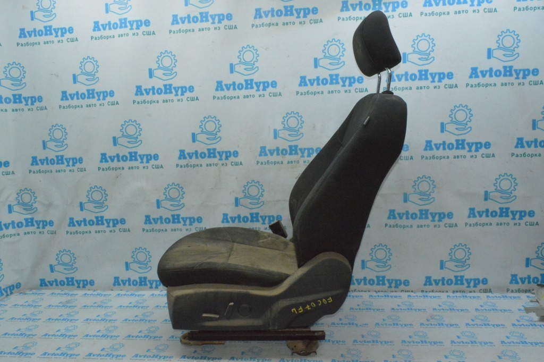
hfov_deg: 62.0
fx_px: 453
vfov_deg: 43.5
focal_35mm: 30
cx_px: 272
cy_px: 181
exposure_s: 1/60
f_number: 22
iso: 6400
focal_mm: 20
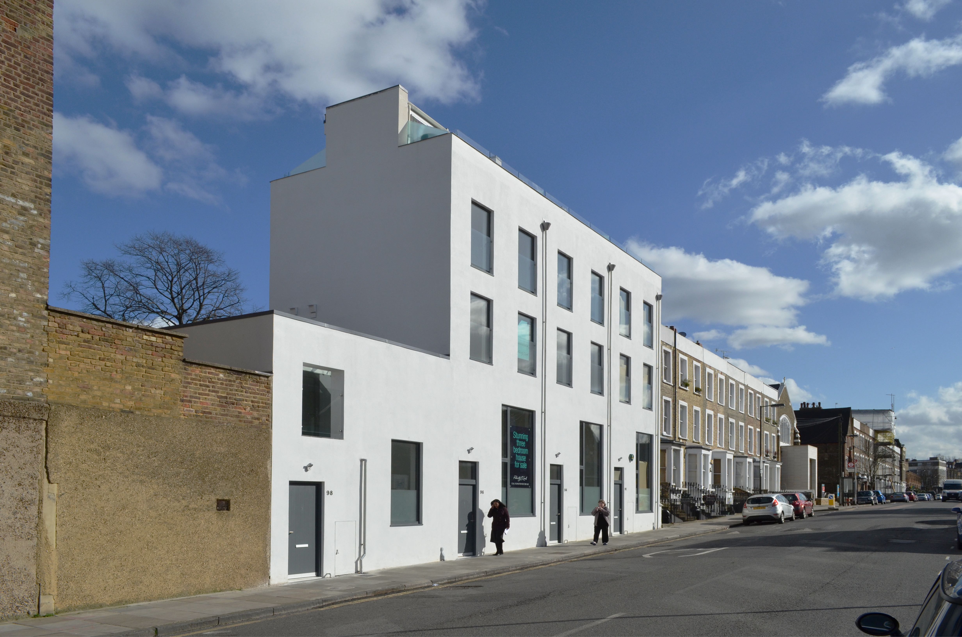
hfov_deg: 67.5
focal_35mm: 27
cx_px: 481
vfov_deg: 47.7
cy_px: 318
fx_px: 720
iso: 400
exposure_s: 1/1000
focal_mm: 18
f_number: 11
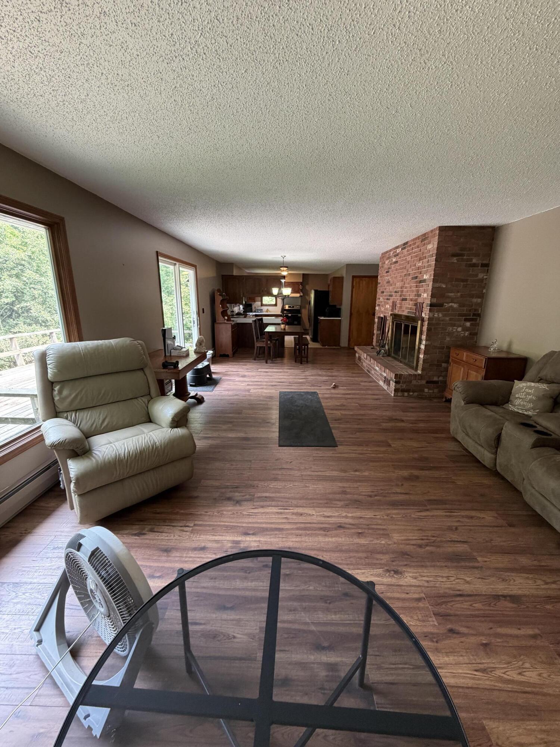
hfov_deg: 85.7
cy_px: 374
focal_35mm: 14
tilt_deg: -14.1
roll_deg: -1.4
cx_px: 280
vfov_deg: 102.1
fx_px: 302
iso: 320
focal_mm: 2.22
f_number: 2.2
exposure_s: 1/81
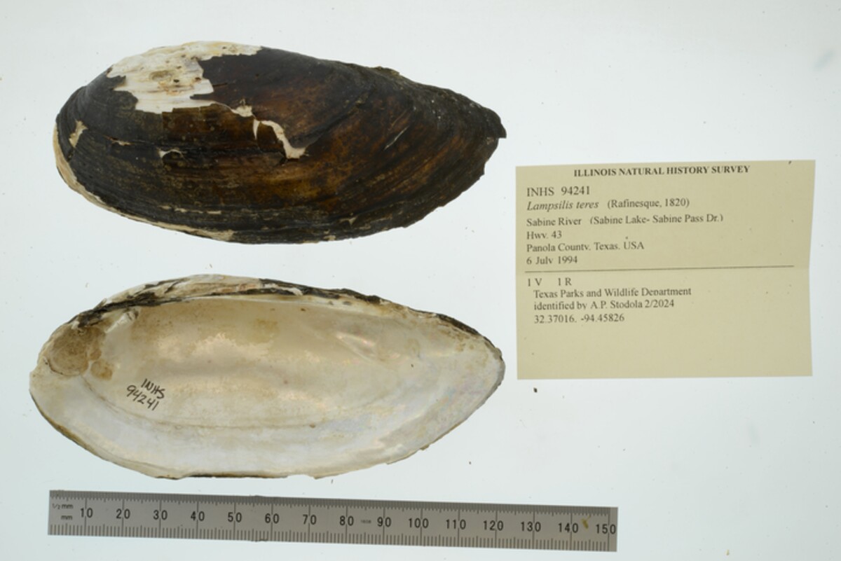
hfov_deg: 33.4
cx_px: 420
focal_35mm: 60
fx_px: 1402
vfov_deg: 22.6
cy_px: 280
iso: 100
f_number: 32
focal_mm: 60
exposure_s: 1/8
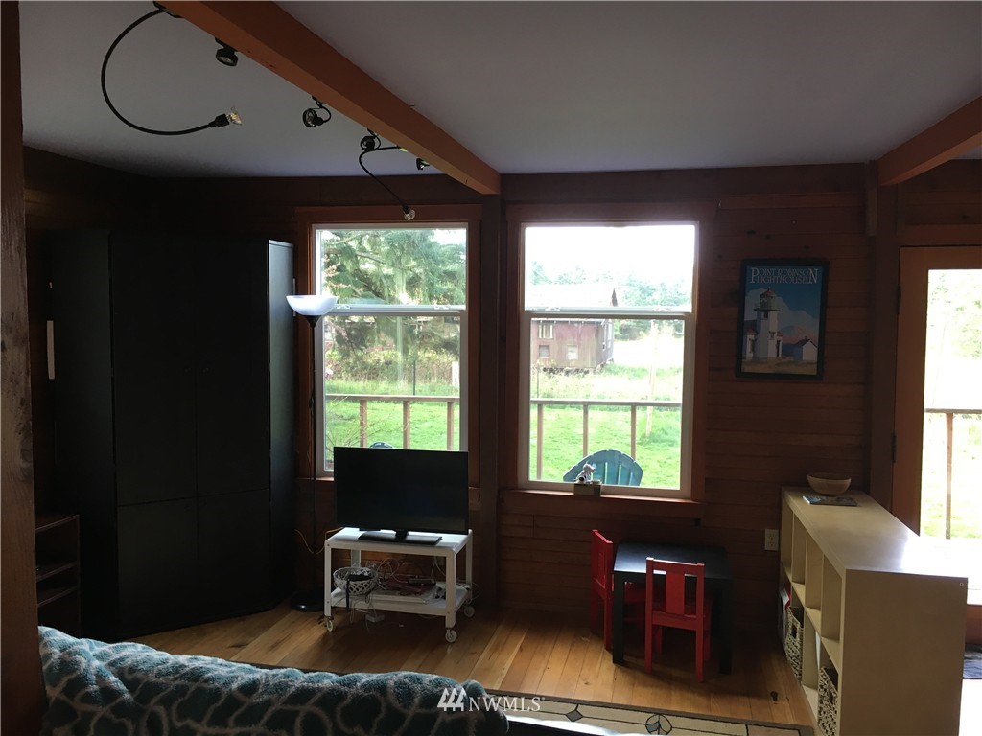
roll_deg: -0.2
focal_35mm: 29
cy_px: 368
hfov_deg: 61.7
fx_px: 823
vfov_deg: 48.2
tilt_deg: -2.7
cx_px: 491
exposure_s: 1/30
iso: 64
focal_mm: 4.15
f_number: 2.2
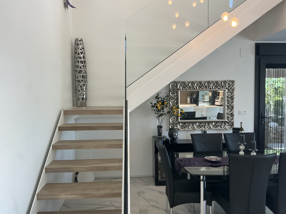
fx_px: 231
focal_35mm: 28
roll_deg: +1.6
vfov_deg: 49.7
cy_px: 107
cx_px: 143
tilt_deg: -3.6
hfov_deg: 63.4
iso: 80
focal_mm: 3
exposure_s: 1/50
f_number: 1.8
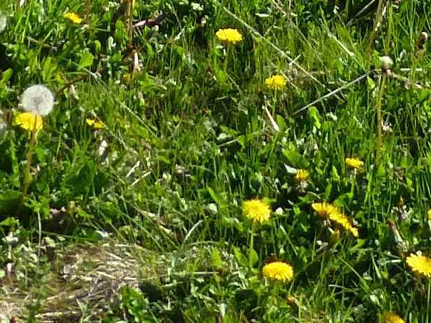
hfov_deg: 11.6
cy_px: -607
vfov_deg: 7.7
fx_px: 2116
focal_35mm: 170
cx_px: 392
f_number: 4
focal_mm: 4.3
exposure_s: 1/400
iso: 100
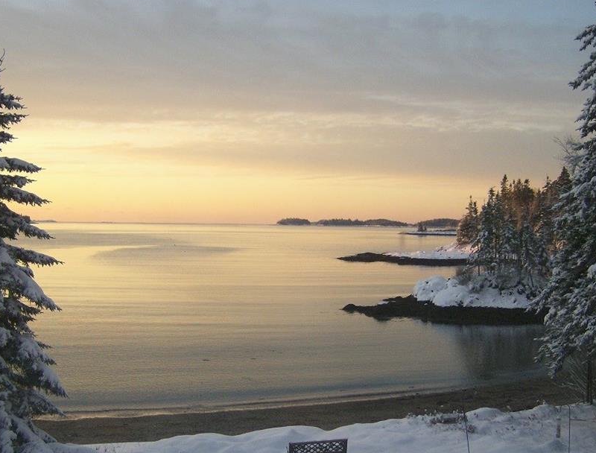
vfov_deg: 30.5
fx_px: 830
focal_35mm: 48
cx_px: 301
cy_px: 250
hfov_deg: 39.5
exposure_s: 1/214
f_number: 2.9
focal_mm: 6.4
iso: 100
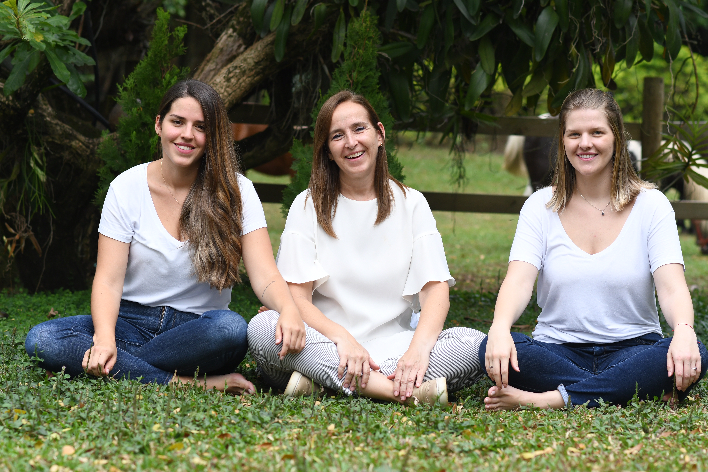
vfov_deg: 10.8
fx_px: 2497
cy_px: 236
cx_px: 354
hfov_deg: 16.1
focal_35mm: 127
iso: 400
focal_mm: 85
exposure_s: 1/400
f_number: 3.5
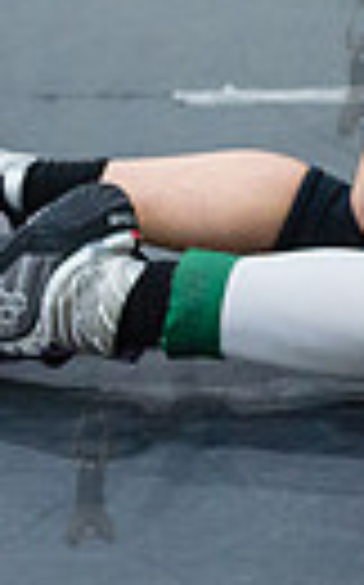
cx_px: 997
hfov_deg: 6.8
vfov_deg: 11.6
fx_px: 2832
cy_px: -32
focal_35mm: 178
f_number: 3.5
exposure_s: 1/400
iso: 4000
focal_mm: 35
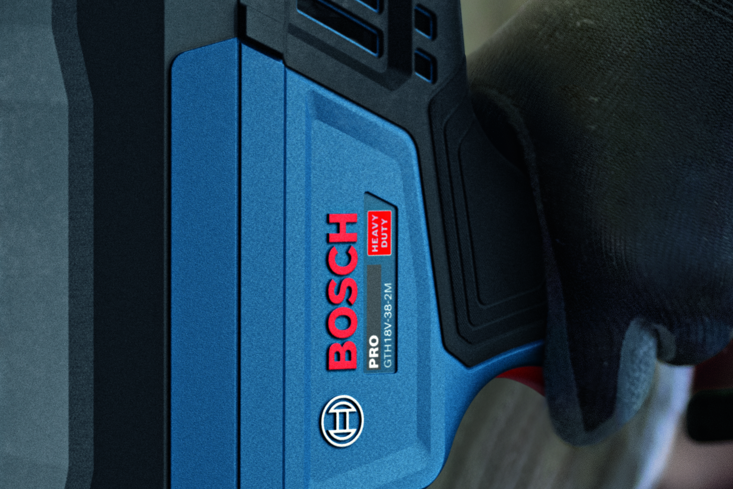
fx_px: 3278
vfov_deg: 8.5
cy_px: 519
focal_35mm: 161
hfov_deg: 12.7
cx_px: 550
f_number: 3.2
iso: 1250
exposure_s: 1/125
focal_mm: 43
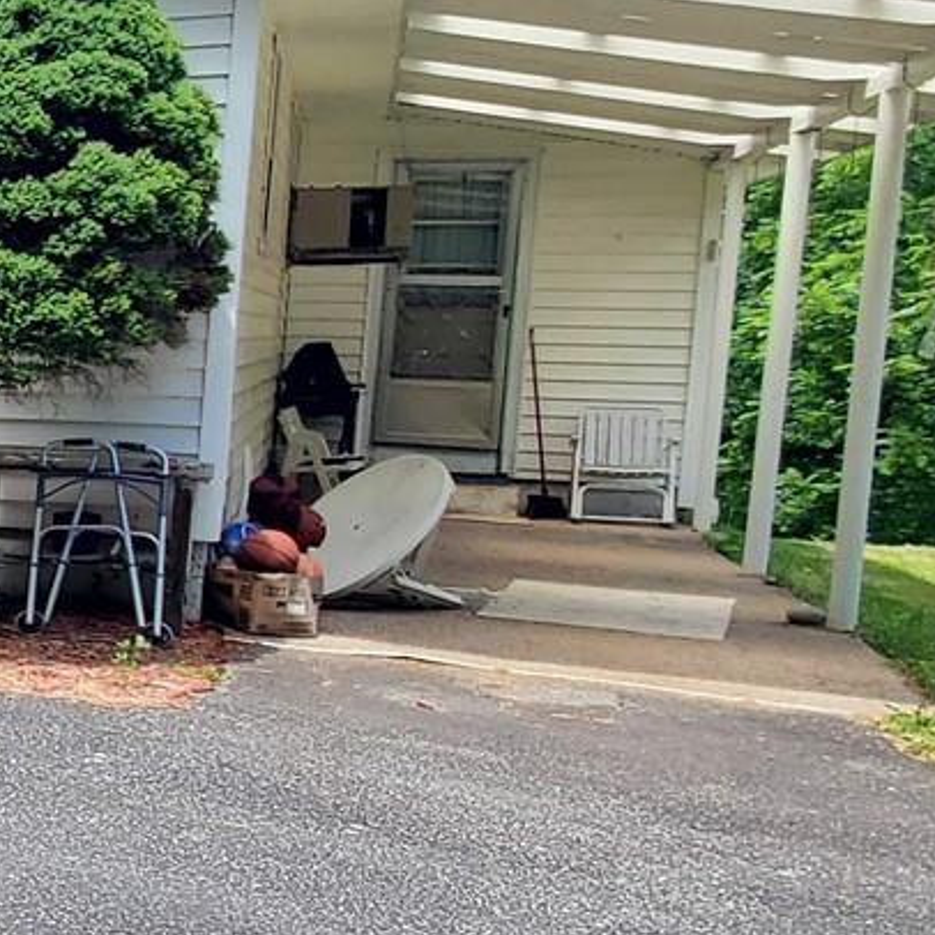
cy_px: 514
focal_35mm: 58
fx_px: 1772
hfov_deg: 19.4
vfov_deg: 29.5
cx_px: -866
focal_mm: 1.8
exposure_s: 1/417
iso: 50
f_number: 2.2
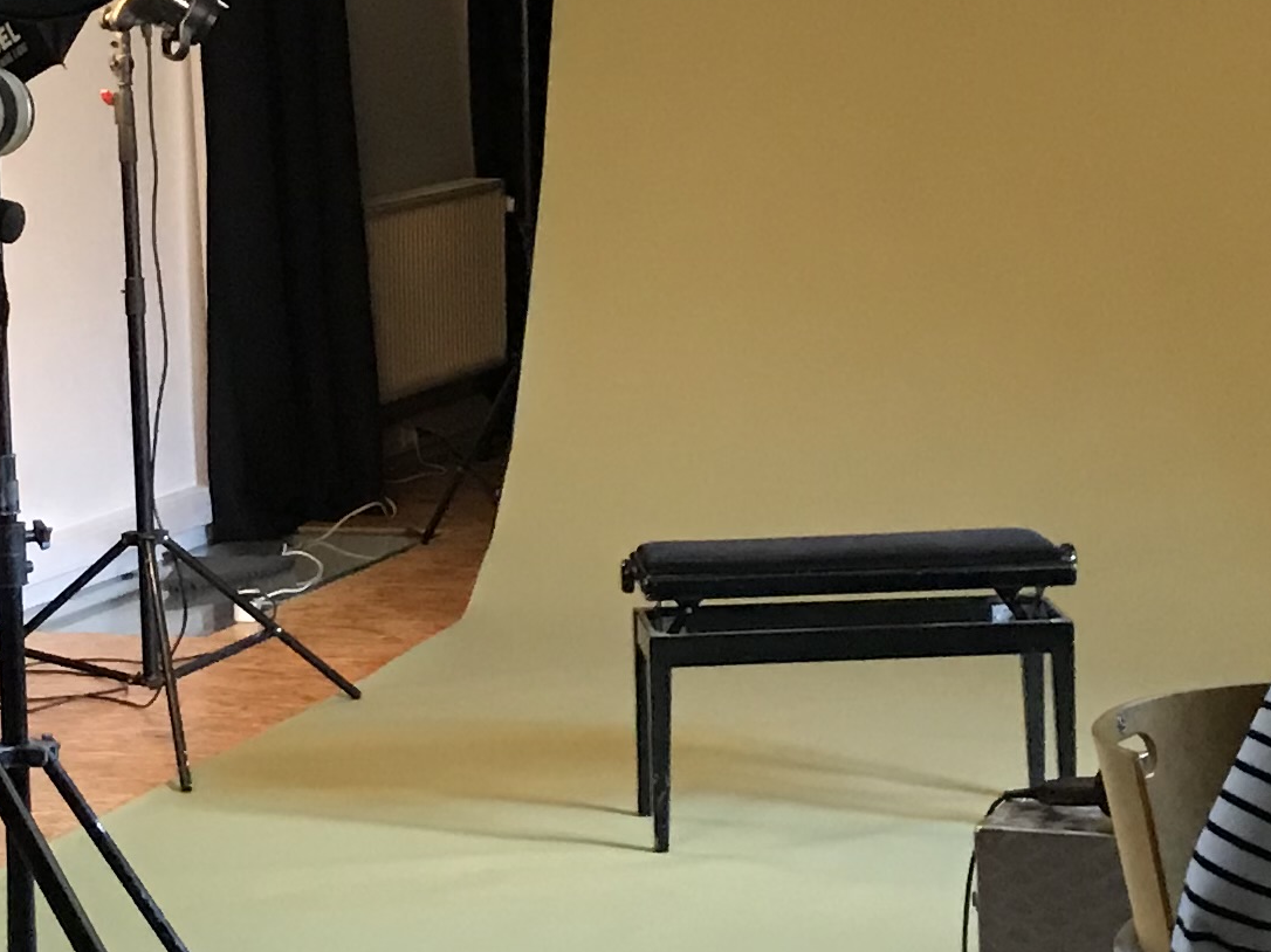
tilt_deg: -7.3
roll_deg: +2.3
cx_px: 417
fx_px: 3818
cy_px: 422
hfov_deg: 18.8
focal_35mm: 104
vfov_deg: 14.2
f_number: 1.8
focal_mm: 3.99
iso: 100
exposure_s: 1/13
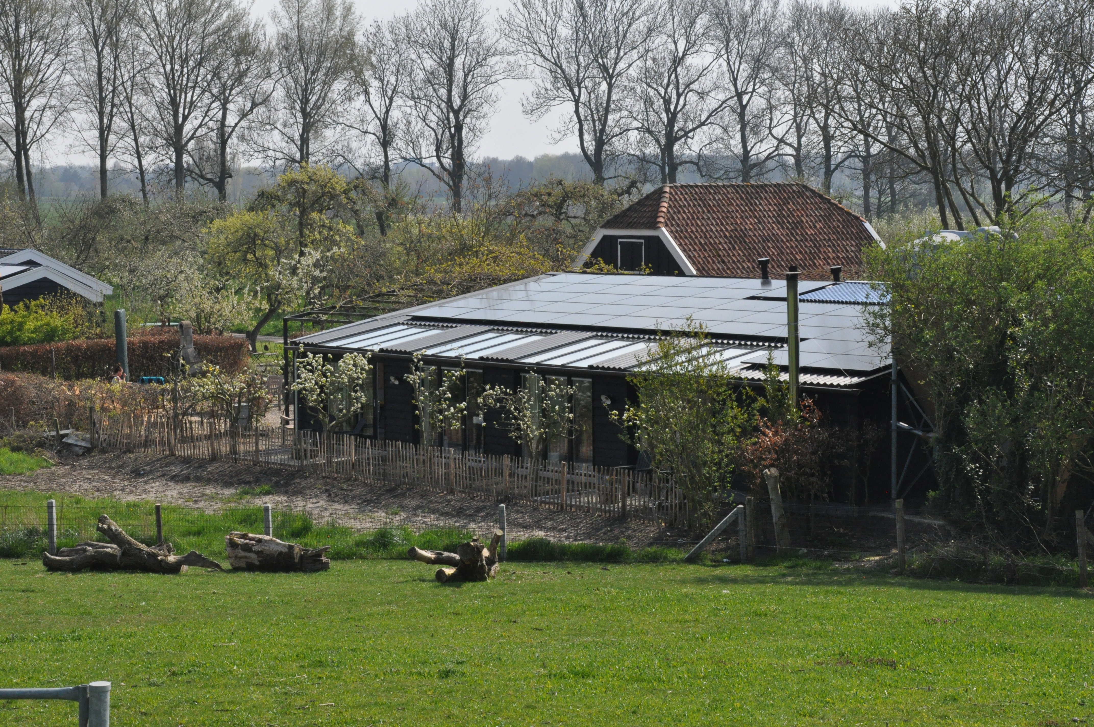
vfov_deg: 17.4
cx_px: 547
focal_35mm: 78
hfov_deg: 26.0
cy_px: 364
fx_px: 2367
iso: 1250
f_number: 16
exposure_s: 1/1000
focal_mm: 52
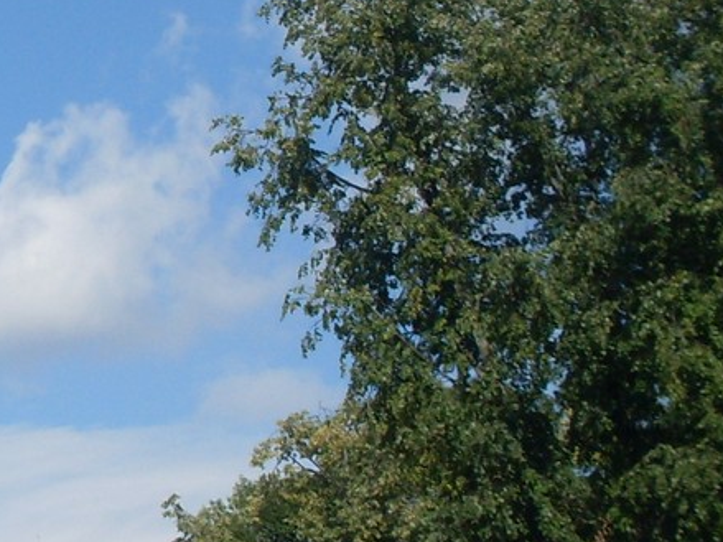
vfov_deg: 11.9
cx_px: -381
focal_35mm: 124
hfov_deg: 14.7
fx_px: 2589
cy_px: 98
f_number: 8.4
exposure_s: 1/250
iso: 80
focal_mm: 6.3
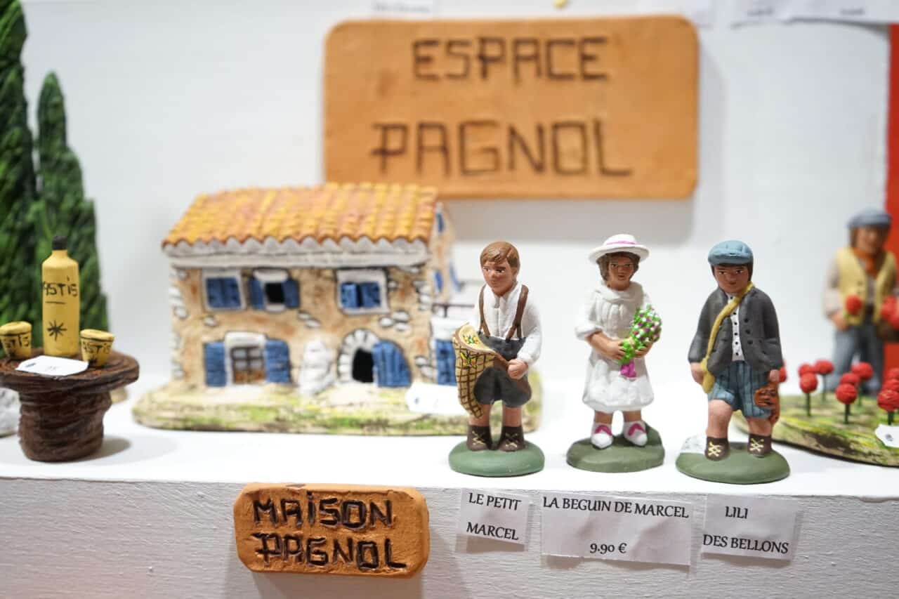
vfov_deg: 30.5
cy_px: 300
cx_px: 450
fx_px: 1099
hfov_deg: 44.5
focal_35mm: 44
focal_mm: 44
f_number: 4.5
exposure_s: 1/320
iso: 3200
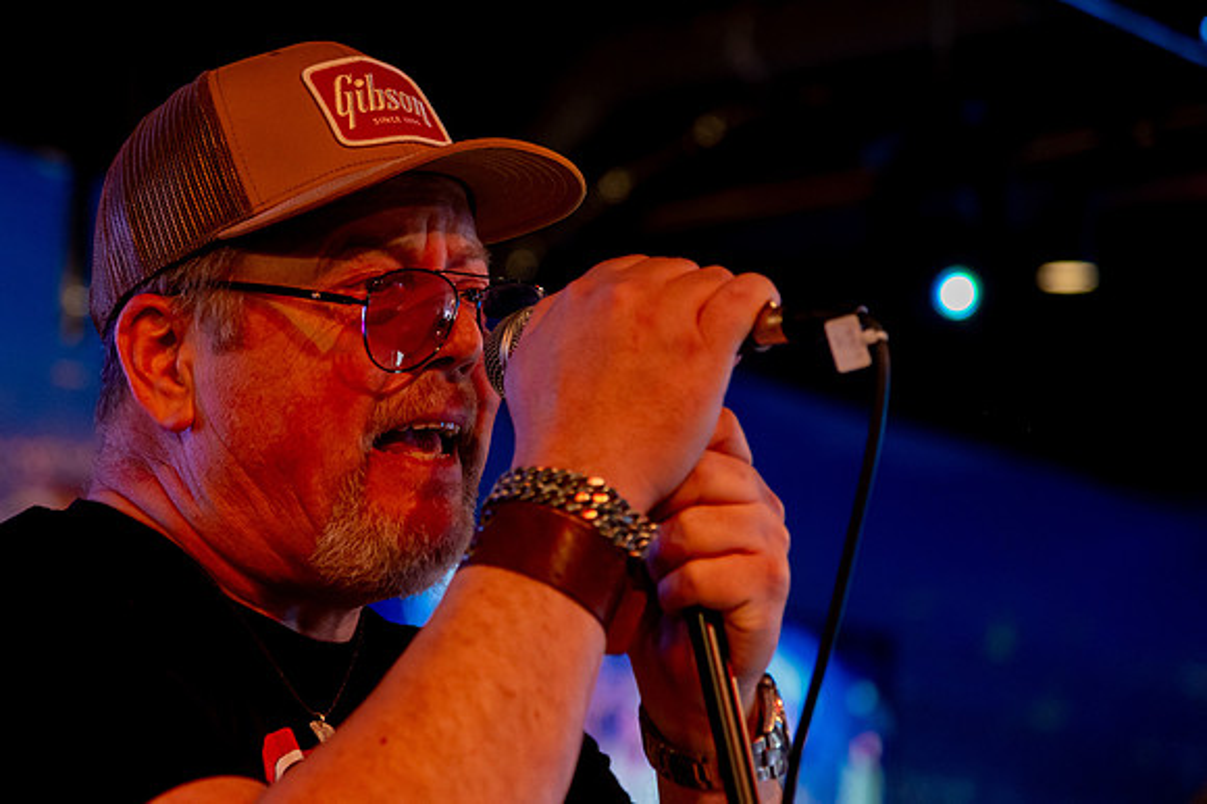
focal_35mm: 138
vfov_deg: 9.9
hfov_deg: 14.8
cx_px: 512
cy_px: 341
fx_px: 4631
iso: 6400
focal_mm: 120
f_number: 4
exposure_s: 1/40
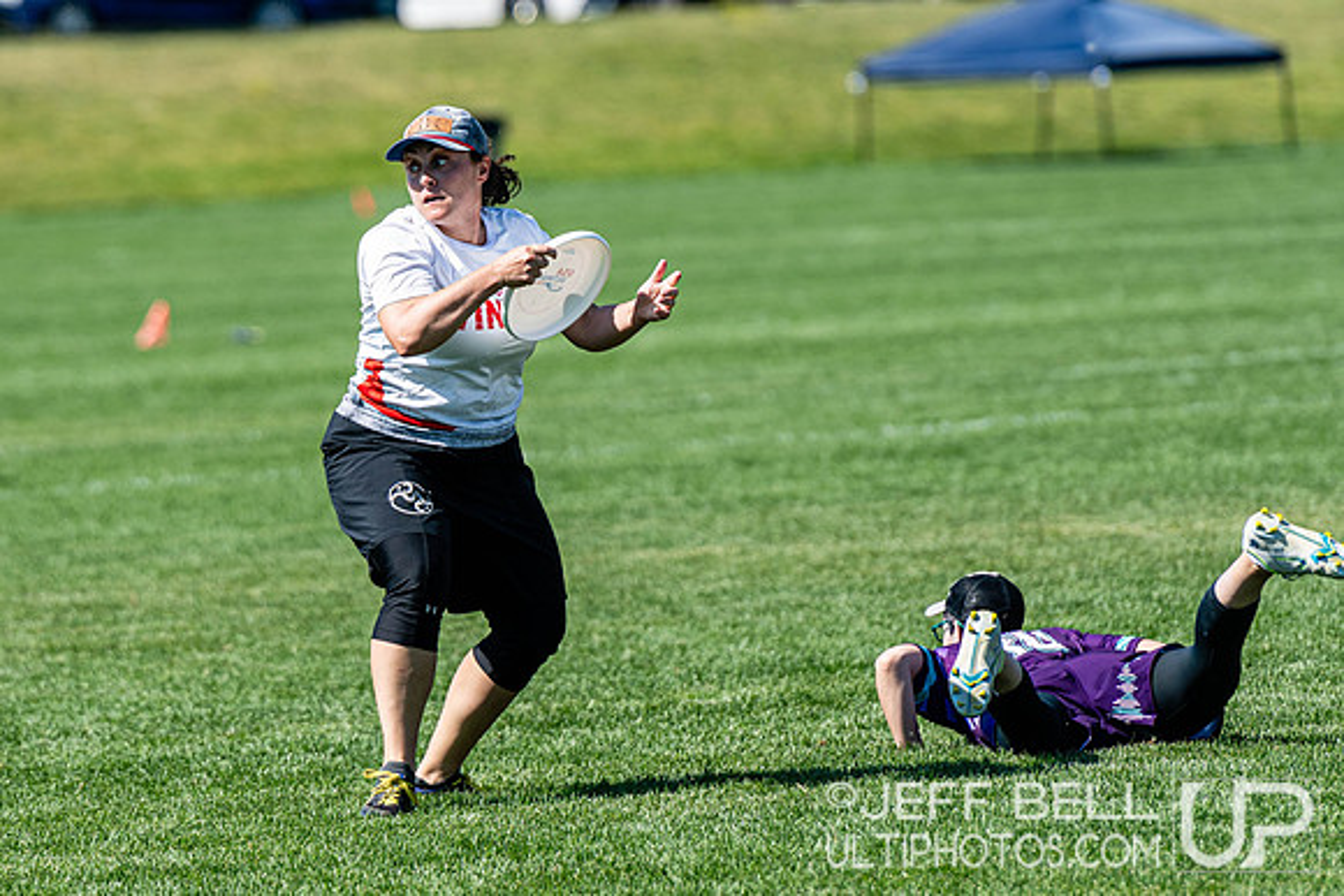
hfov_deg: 5.0
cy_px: 298
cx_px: 425
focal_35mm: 416
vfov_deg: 3.3
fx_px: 15519
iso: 100
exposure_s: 1/1250
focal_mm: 200
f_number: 3.2
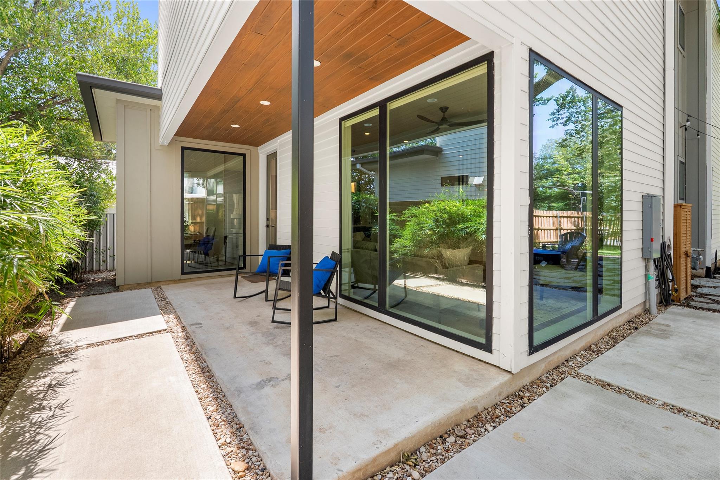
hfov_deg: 96.7
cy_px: 240
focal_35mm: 16
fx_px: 320
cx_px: 360
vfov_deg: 73.8
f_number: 7.1
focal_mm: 16
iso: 400
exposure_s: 1/50
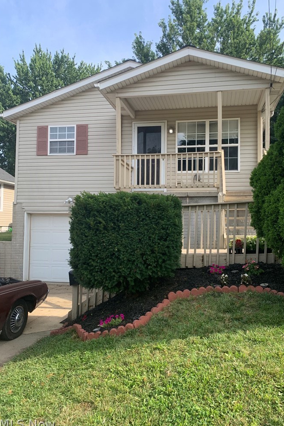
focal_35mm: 28
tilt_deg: +3.3
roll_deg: -1.7
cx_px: 161
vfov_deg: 65.5
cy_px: 214
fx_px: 331
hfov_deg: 46.3
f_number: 1.8
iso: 25
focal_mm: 4.25
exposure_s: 1/711
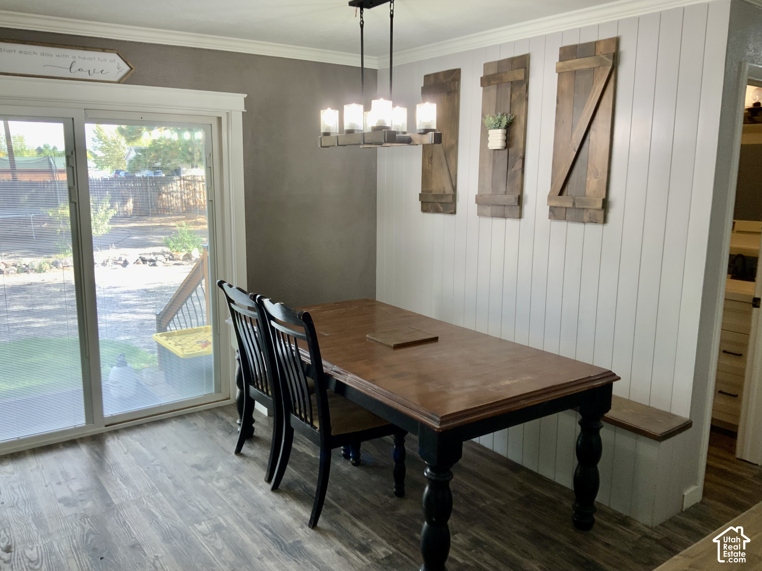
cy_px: 286
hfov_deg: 61.7
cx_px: 381
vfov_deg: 48.2
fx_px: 638
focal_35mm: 29
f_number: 1.8
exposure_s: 1/120
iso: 50
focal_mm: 3
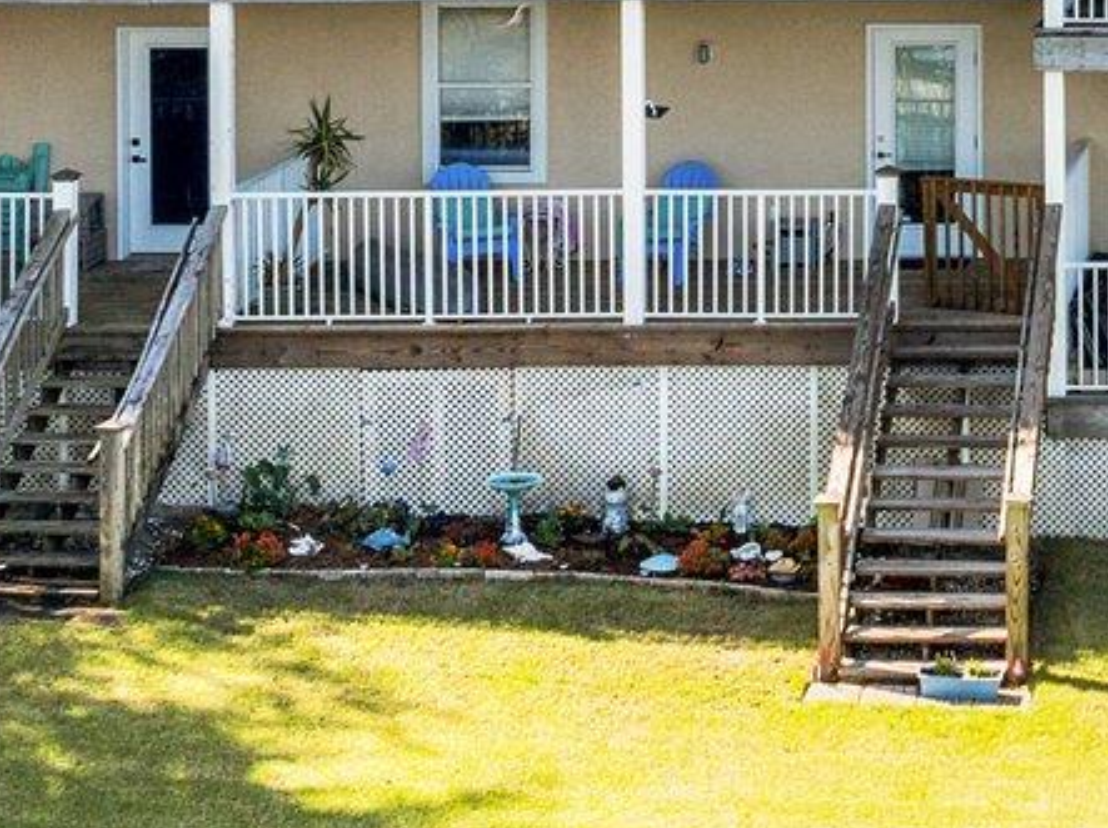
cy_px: -329
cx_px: 1408
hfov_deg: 16.8
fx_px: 3548
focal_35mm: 111
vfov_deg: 12.8
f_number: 6.3
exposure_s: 1/120
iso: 100
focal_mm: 12.29
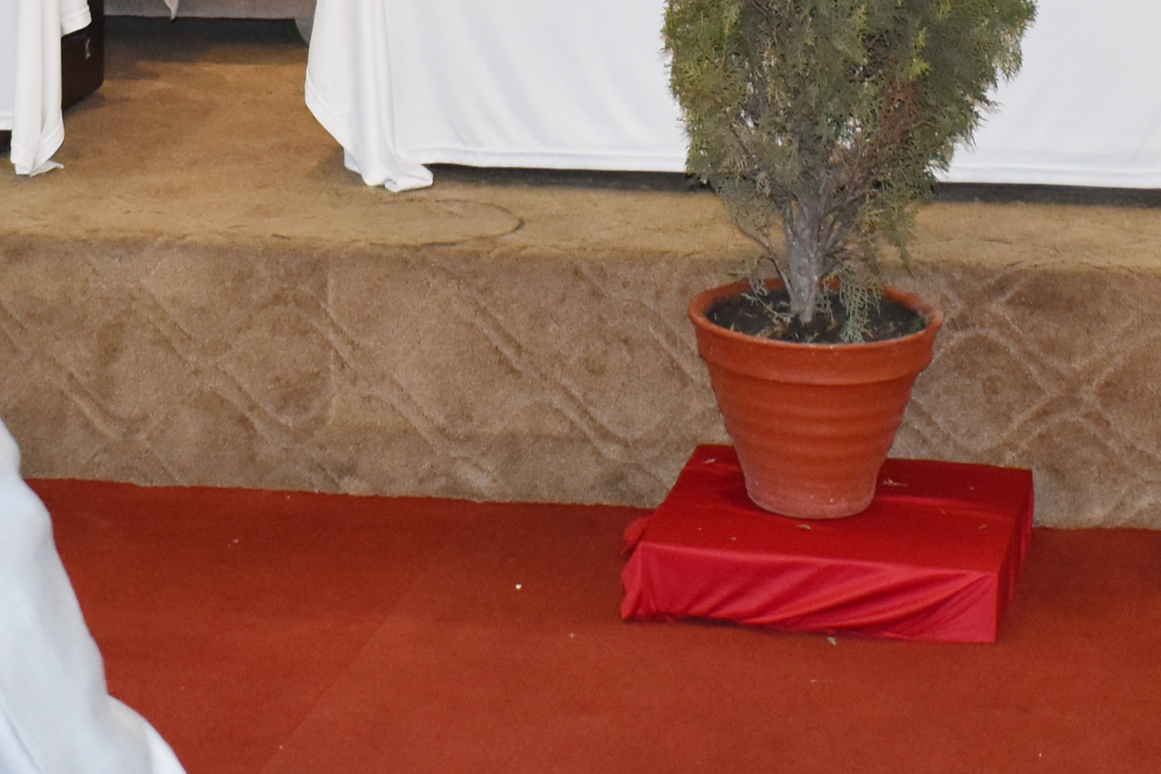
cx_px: 499
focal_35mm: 122
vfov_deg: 10.7
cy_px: -481
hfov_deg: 16.8
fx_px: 3934
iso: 800
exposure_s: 1/60
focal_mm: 22
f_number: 4
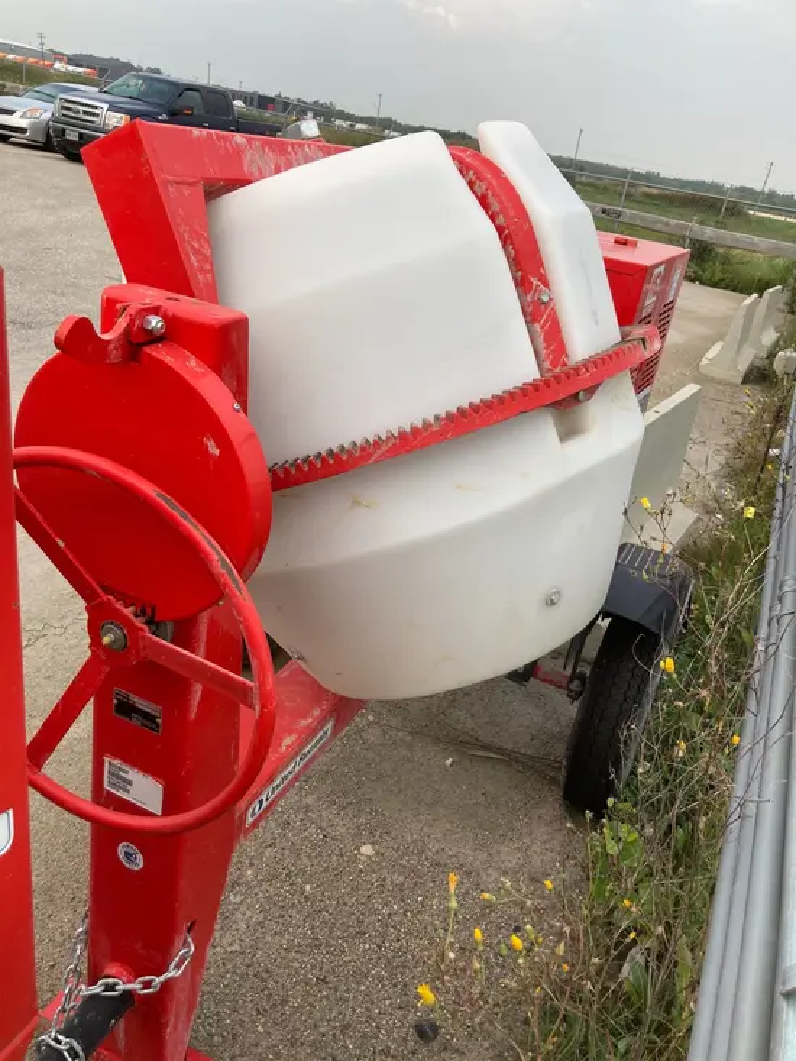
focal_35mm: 28
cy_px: 530
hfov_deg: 49.8
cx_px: 398
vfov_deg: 63.4
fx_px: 858
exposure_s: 1/241
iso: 20
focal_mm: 3.99
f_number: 1.8
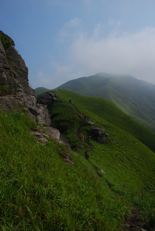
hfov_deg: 48.2
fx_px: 173
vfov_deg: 67.3
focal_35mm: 27
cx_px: 78
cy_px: 116
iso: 100
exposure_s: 1/125
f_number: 18
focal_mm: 18
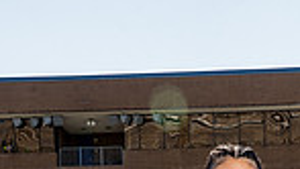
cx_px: 241
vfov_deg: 8.9
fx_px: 971
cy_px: 415
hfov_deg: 17.4
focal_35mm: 122
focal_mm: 38
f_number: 11
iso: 320
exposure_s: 1/250
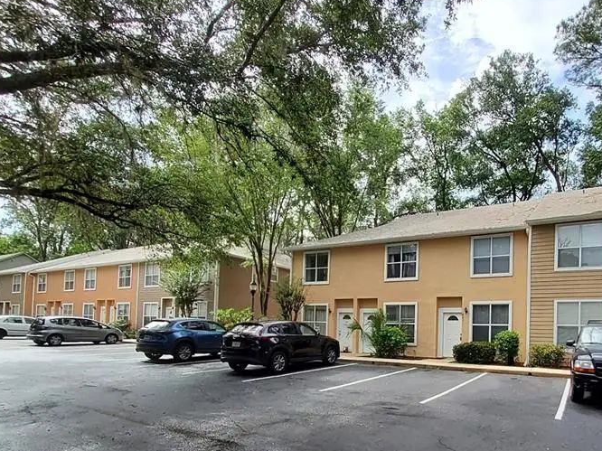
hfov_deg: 77.9
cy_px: 320
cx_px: 422
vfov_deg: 63.3
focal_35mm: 20
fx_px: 348
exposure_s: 1/511
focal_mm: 1.13
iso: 50
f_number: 2.2
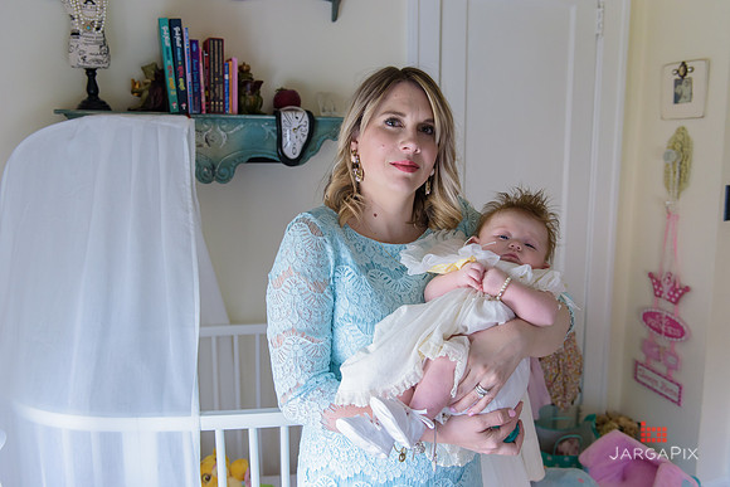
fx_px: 649
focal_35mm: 32
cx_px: 365
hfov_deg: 58.7
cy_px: 244
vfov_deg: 41.1
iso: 1600
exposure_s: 1/160
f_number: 3.2
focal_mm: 32
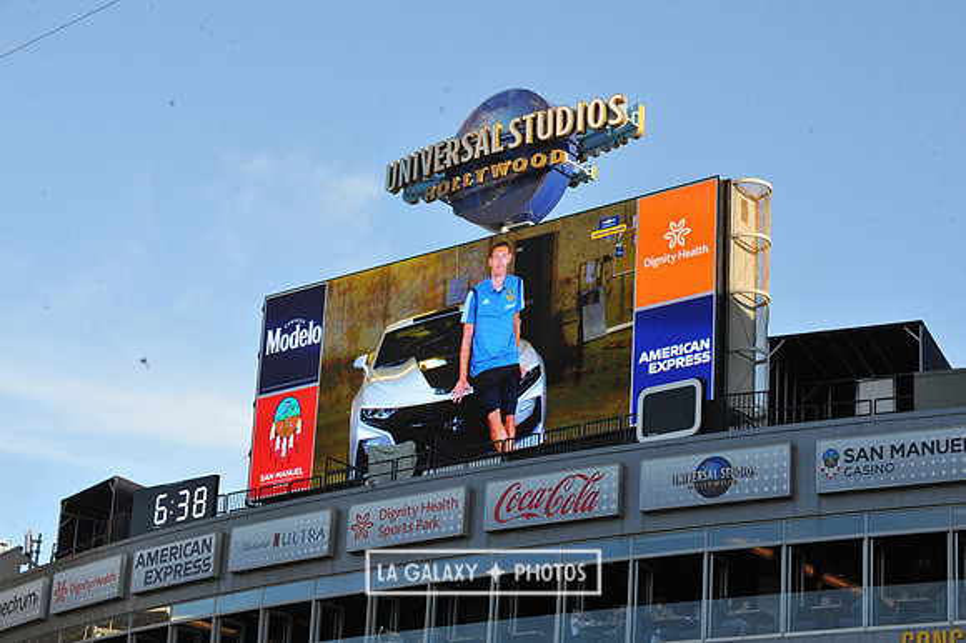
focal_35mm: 86
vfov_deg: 15.9
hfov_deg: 23.7
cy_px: 322
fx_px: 2306
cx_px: 483
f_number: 14
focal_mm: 86
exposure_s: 1/800
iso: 1600
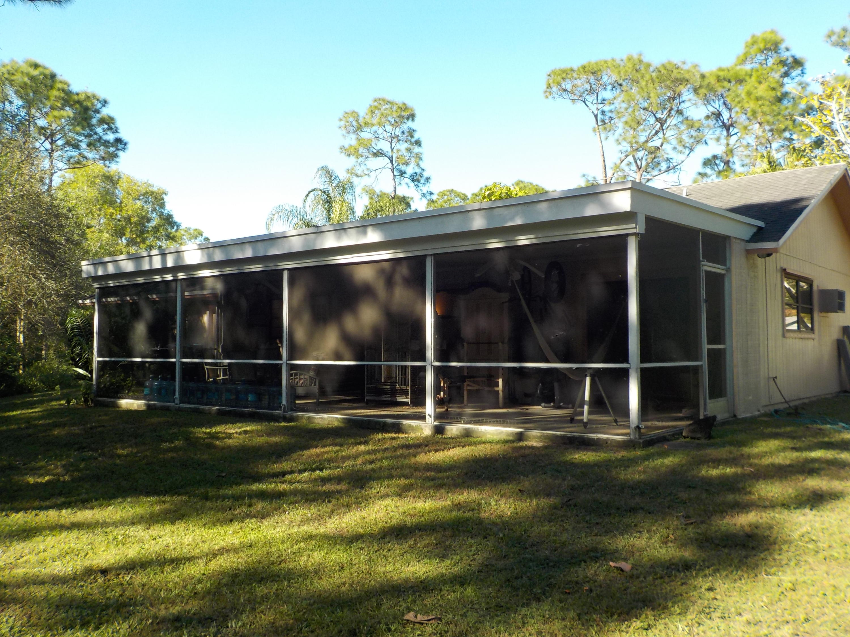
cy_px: 318
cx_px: 425
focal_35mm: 30
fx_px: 737
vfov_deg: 46.8
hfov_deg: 60.0
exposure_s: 1/320
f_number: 3.3
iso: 125
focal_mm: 4.1
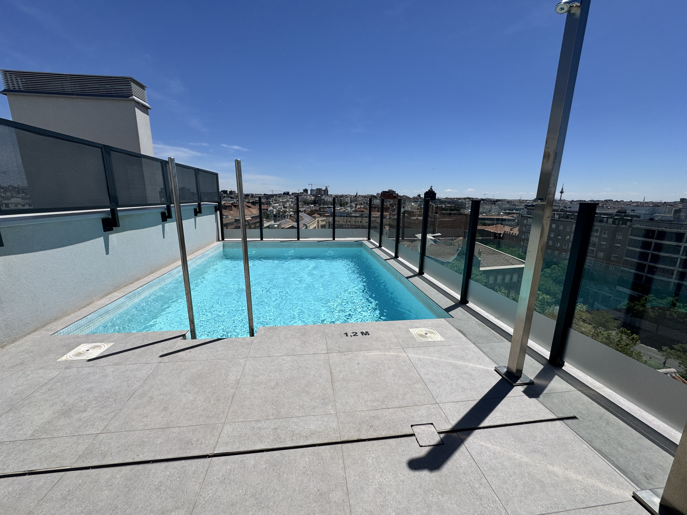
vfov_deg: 85.7
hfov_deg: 102.1
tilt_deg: -11.8
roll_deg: -0.4
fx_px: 278
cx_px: 344
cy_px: 258
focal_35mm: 14
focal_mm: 2.22
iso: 40
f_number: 2.2
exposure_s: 1/4367
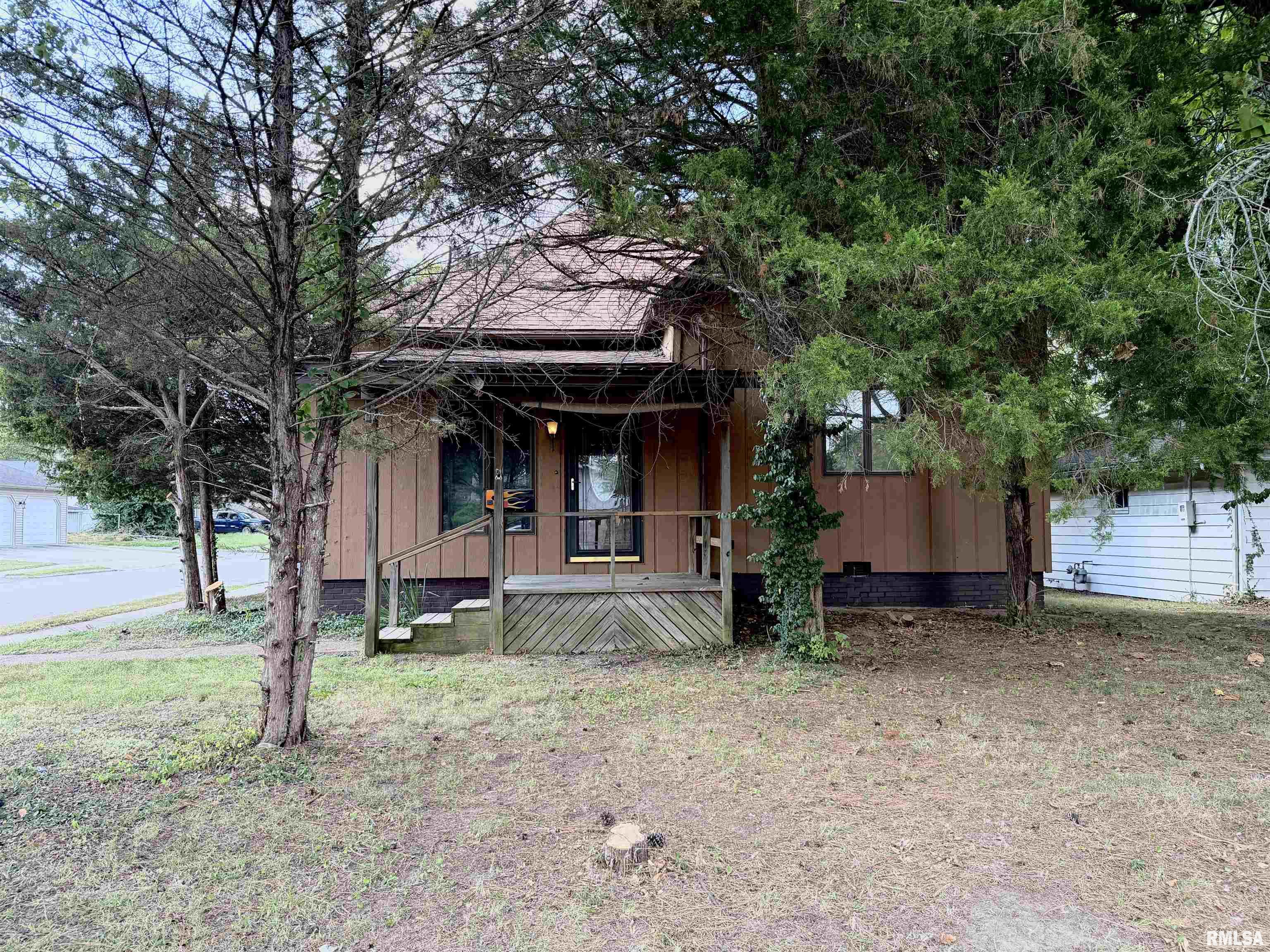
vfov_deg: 56.8
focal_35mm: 24
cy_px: 476
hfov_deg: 71.6
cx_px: 635
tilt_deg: +1.3
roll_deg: +0.6
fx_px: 881
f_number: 1.78
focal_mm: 6.76
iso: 100
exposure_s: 1/376
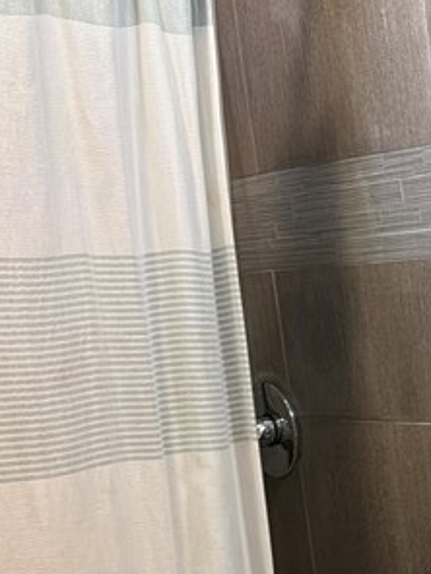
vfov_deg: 23.3
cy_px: 423
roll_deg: +4.1
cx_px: 732
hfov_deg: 15.7
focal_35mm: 83
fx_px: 1378
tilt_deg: -7.1
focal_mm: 6.76
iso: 250
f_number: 1.78
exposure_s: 1/60
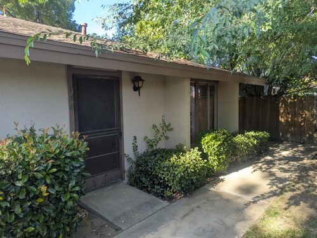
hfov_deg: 71.5
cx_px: 158
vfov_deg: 56.9
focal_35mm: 24
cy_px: 119
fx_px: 220
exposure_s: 1/228
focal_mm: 6.81
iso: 36
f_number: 1.85
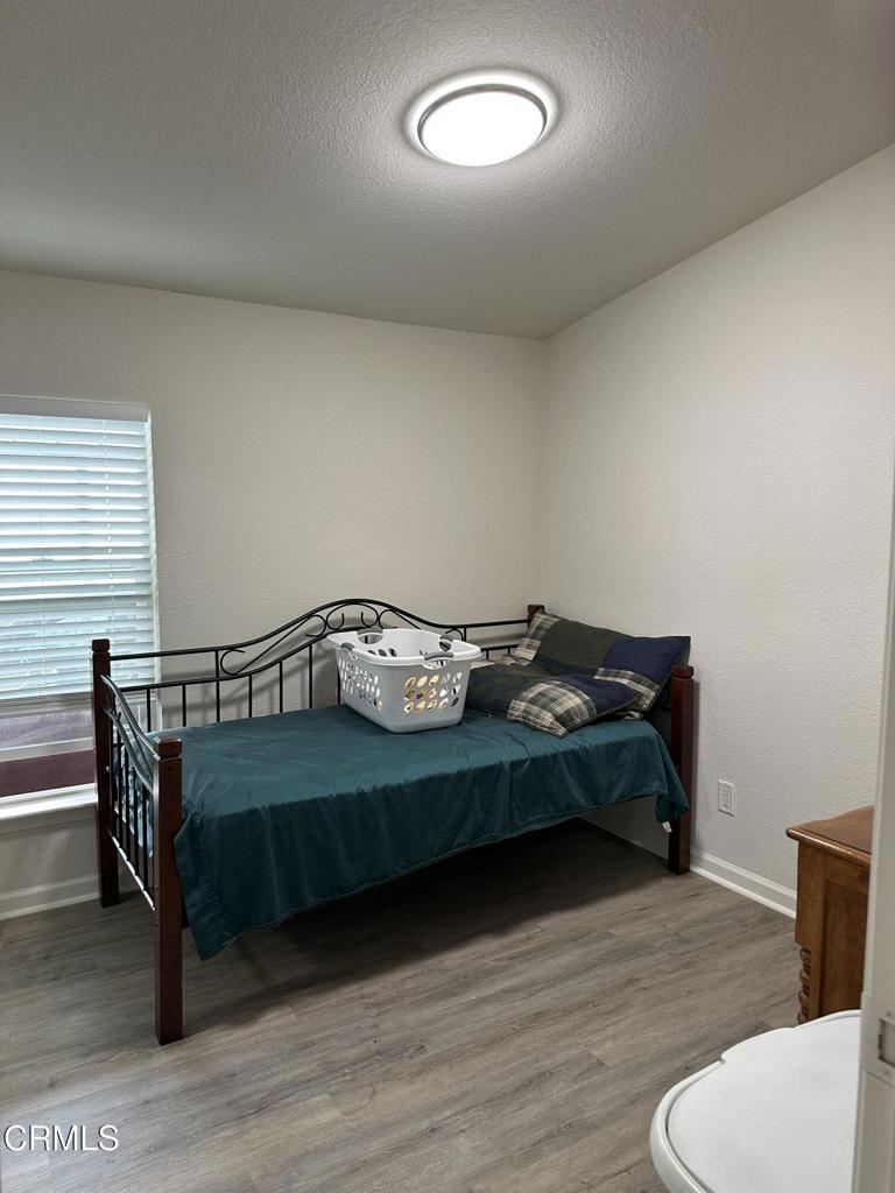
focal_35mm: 24
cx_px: 448
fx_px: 827
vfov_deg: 71.6
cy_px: 596
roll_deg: -0.8
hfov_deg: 56.8
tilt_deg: -3.5
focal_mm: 6.86
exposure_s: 1/60
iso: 200
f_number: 1.78
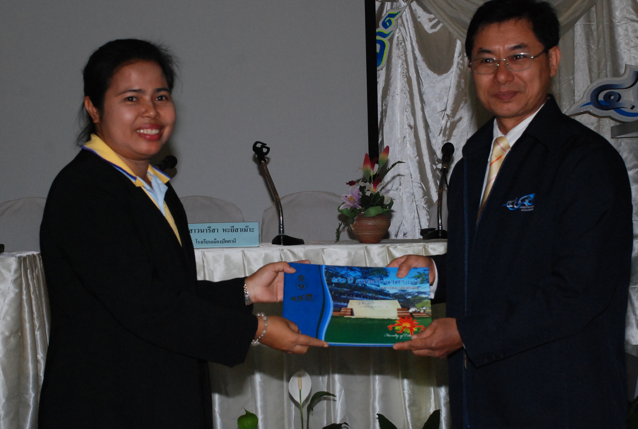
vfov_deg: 17.8
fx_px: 1367
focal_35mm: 77
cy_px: 192
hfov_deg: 26.3
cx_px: 316
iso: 1000
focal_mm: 44
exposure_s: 1/200
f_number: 8
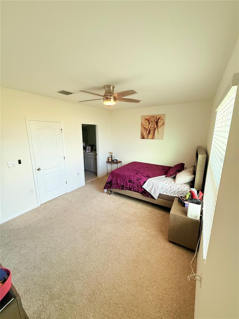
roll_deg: -0.2
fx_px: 129
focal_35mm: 14
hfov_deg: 85.7
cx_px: 120
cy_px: 160
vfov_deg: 102.1
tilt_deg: -12.2
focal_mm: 2.22
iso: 320
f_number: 2.2
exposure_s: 1/120
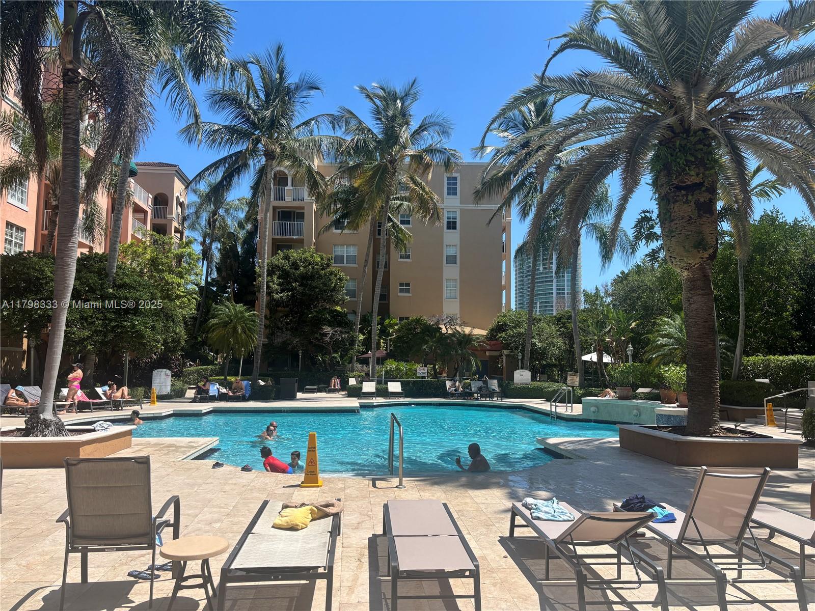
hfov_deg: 67.3
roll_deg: +0.2
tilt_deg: +5.7
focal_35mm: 26
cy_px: 306
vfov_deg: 53.1
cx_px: 408
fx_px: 612
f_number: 1.6
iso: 50
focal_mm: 5.96
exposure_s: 1/2857
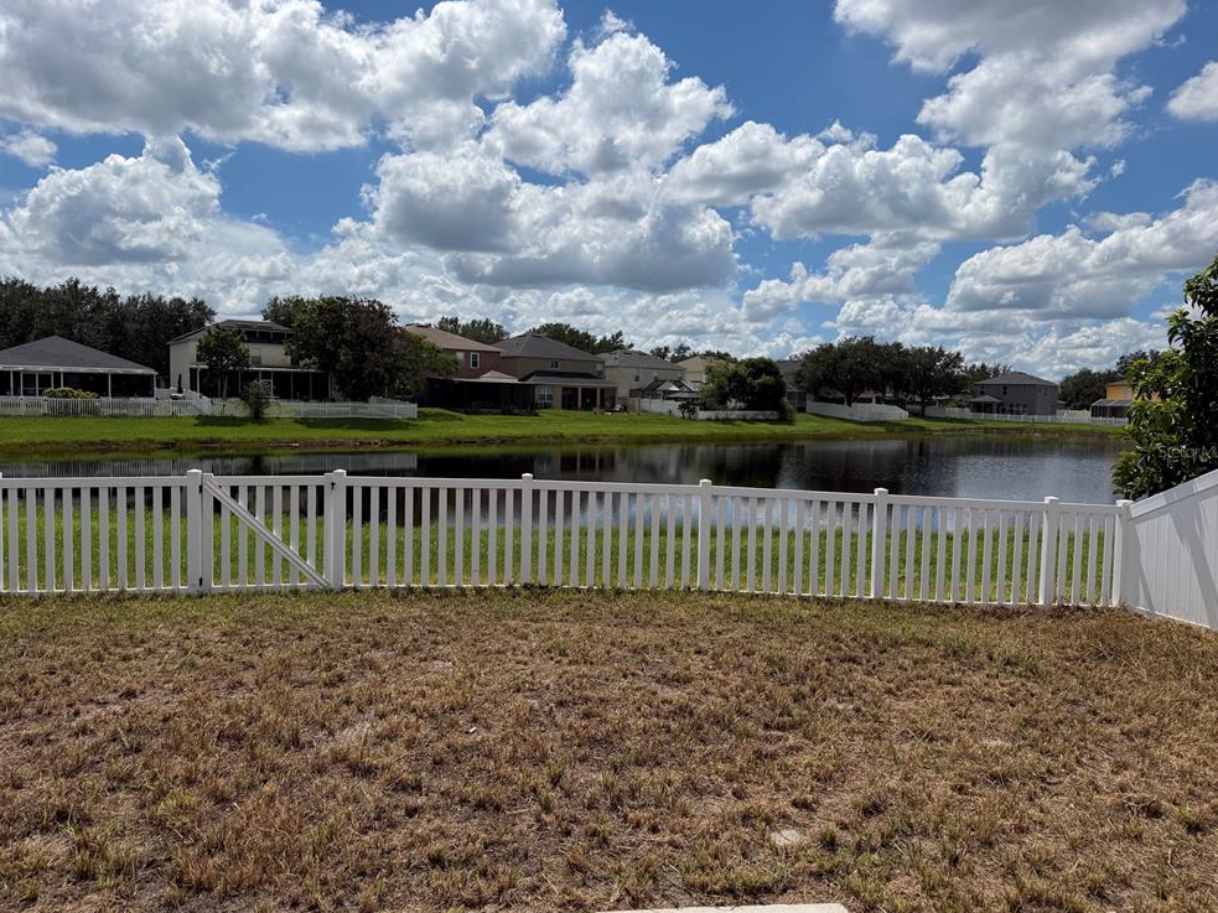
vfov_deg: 54.9
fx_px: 880
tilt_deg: -3.7
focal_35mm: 25
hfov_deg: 69.4
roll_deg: -0.9
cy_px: 451
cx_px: 598
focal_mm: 6.76
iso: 80
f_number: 1.78
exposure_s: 1/11905
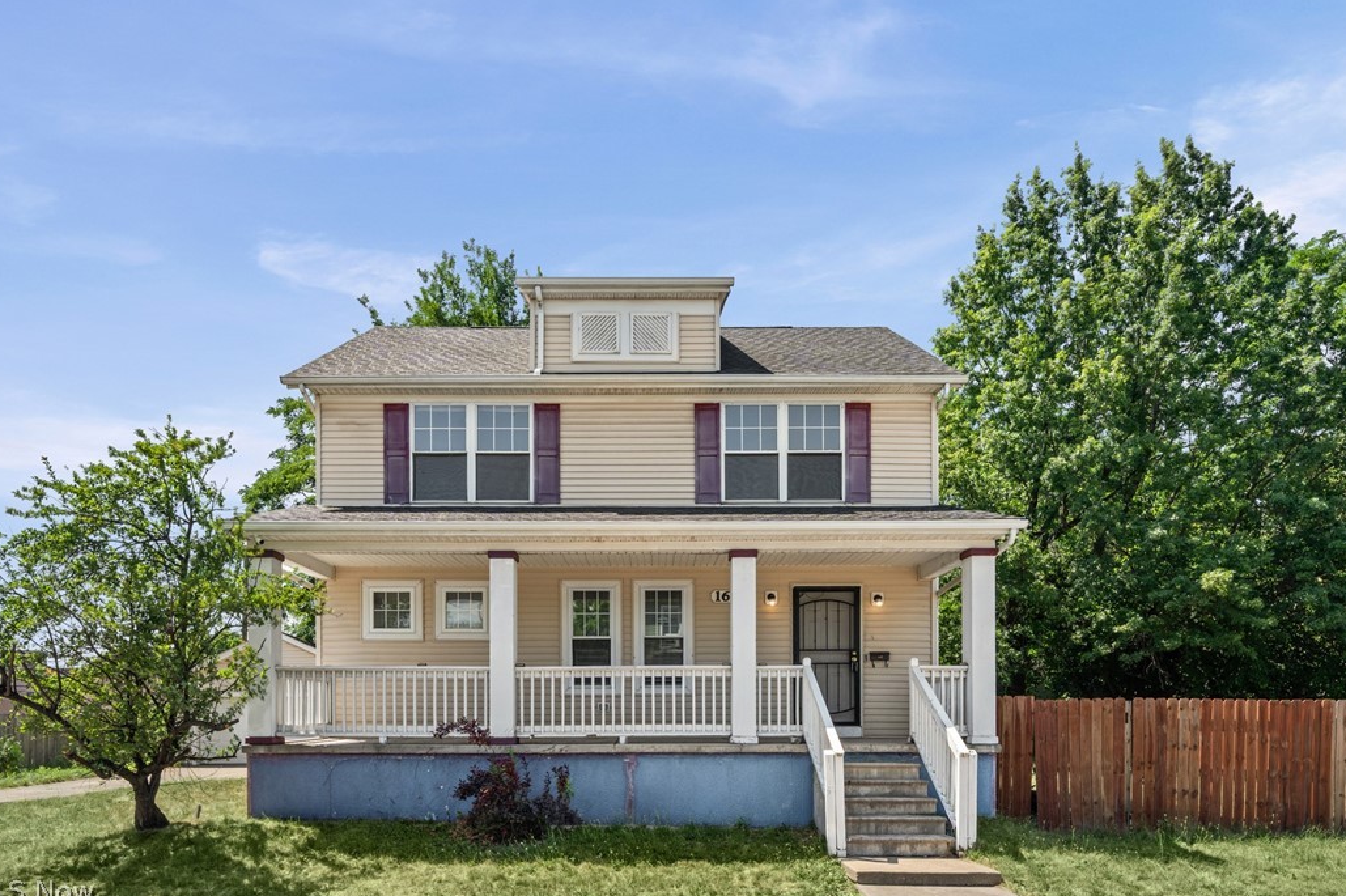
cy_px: 439
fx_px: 710
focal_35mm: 19
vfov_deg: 64.5
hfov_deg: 86.9
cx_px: 672
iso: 250
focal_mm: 18
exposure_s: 1/160
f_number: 9
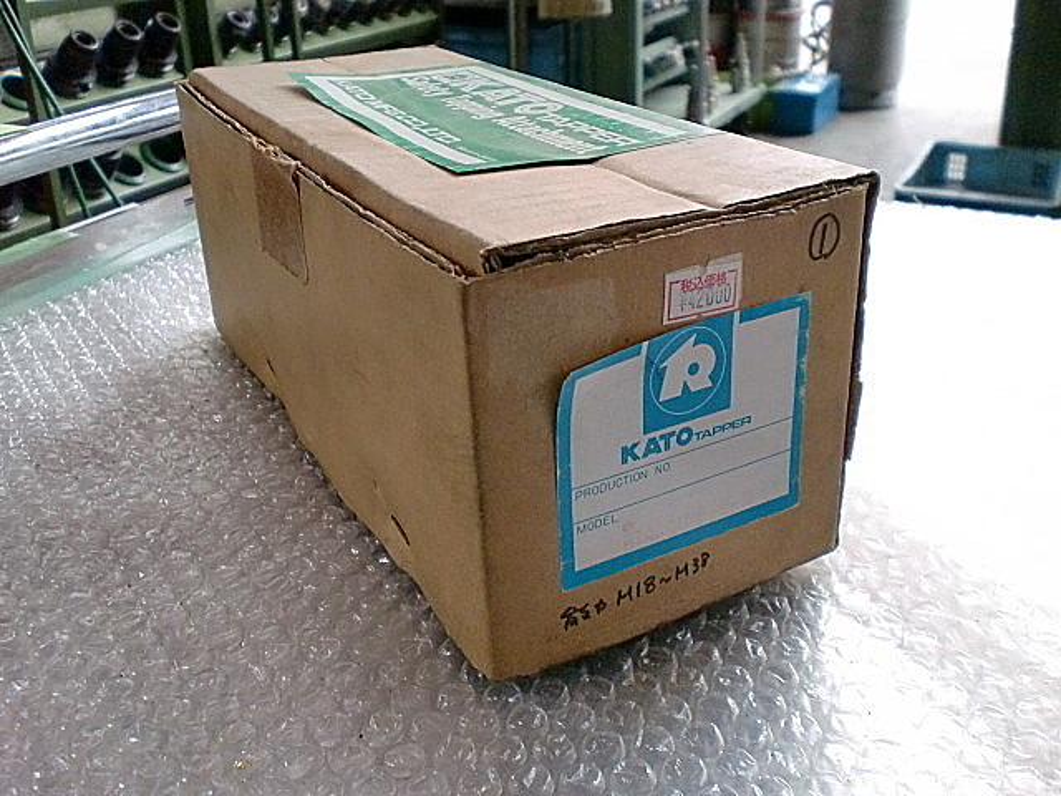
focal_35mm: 35
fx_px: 1073
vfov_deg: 40.7
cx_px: 530
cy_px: 398
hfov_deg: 52.6
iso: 400
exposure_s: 1/60
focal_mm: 6.3
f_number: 3.1
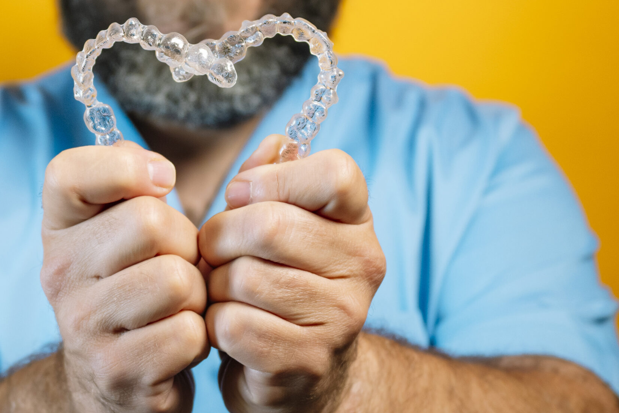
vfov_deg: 20.9
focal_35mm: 65
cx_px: 198
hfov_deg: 30.7
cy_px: 221
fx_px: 1118
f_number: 2.8
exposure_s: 1/160
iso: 400
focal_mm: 28
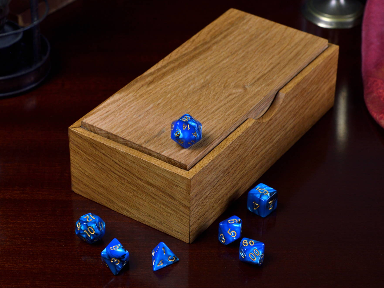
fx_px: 910
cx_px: 183
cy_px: 145
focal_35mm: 82
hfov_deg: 23.8
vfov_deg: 18.0
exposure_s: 1/30
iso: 200
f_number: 7.1
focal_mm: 50
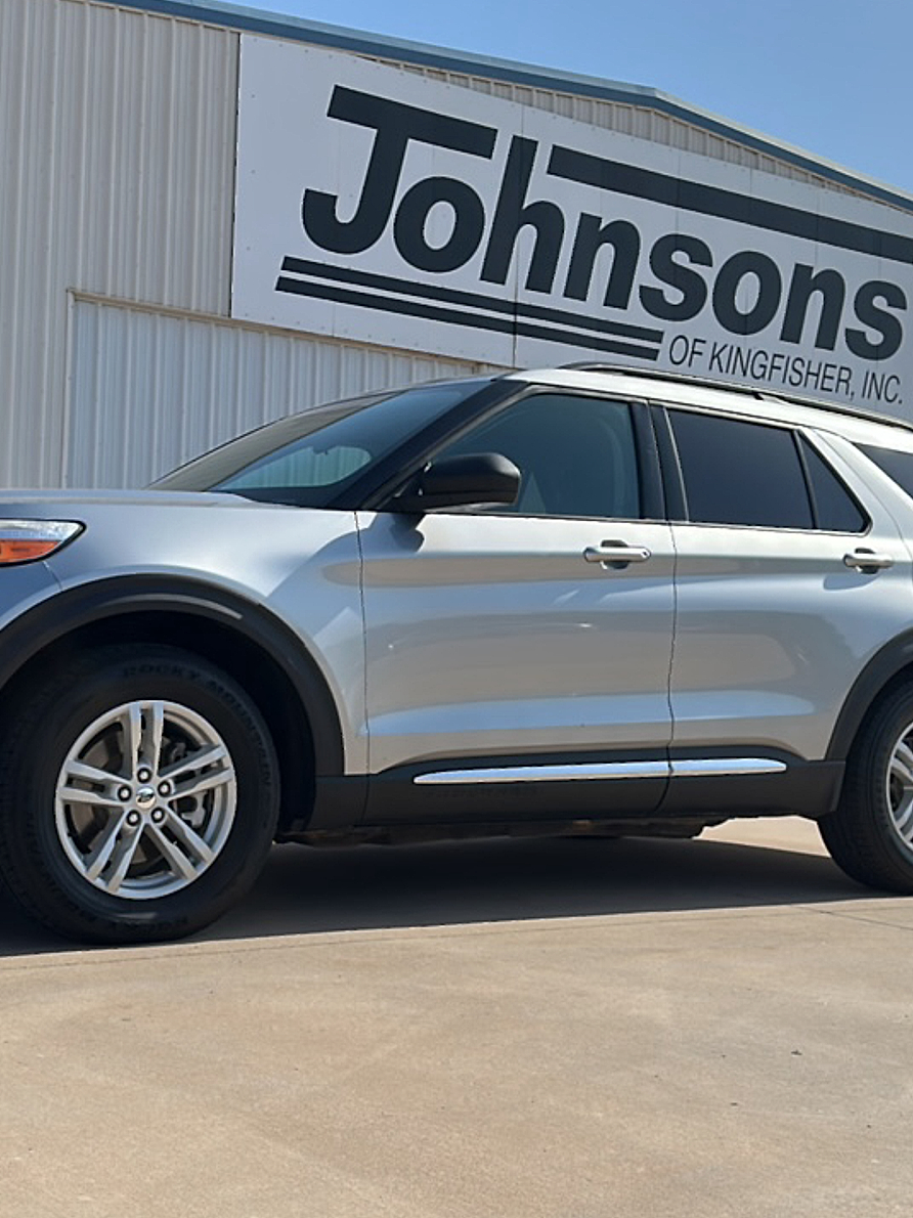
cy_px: 606
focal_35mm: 39
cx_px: 408
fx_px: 1372
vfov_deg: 47.9
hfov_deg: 36.8
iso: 80
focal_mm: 6.86
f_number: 1.78
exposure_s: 1/6289
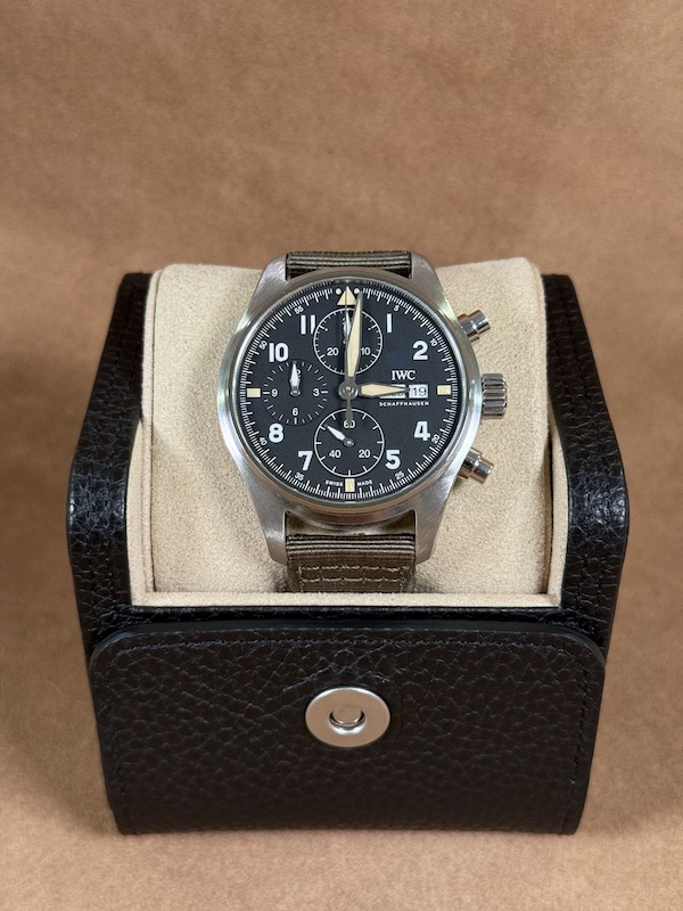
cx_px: 342
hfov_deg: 30.3
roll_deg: -0.5
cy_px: 456
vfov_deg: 39.7
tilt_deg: -36.7
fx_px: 1263
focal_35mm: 48
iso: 125
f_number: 1.78
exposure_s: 1/55
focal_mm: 6.76
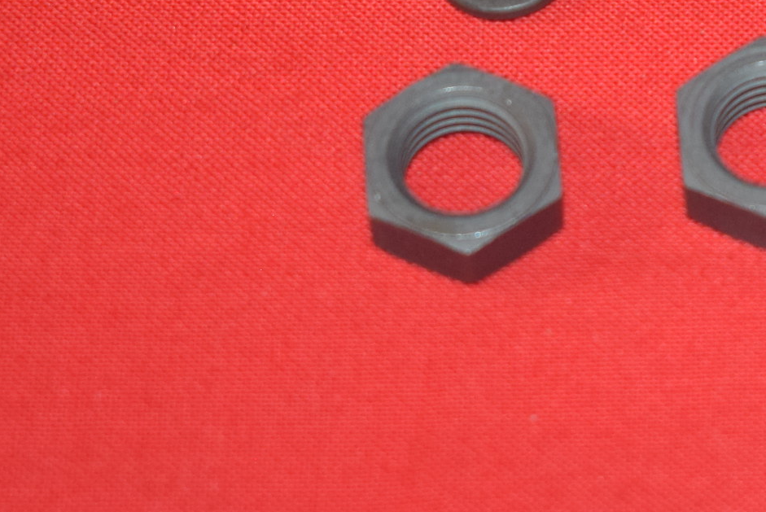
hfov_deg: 9.4
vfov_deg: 6.3
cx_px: 942
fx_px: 4569
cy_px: -296
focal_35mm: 215
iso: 800
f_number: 5
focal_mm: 45
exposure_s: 1/30
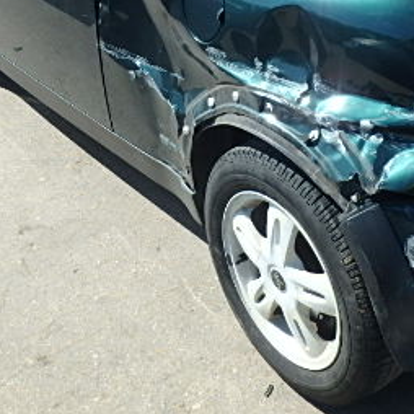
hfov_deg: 24.6
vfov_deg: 24.4
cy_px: 52
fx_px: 934
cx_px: 337
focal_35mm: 69
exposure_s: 1/400
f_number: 4.7
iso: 125
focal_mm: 5.6
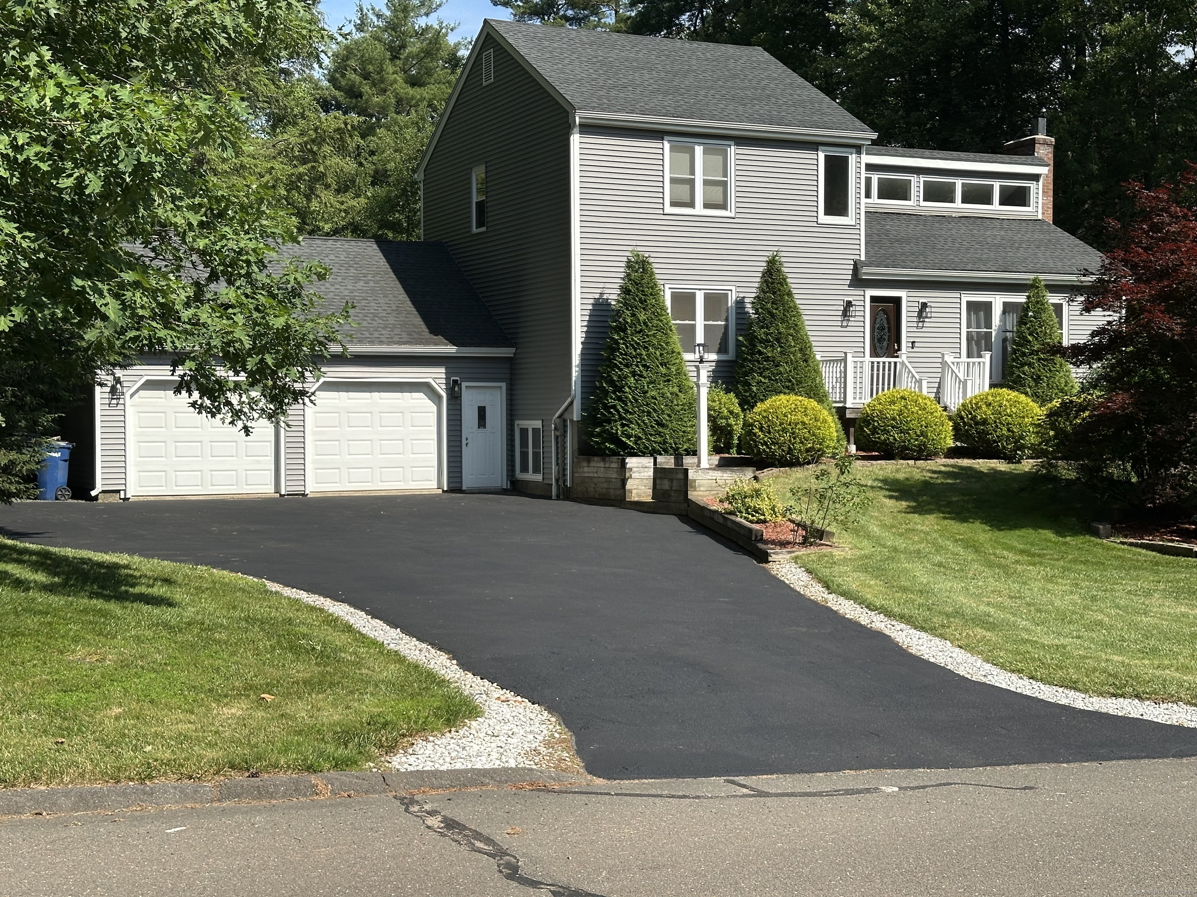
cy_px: 448
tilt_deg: -0.8
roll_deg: +0.3
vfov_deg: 30.3
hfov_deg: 39.7
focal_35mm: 48
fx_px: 1660
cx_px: 598
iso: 64
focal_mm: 6.86
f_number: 1.78
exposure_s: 1/2890
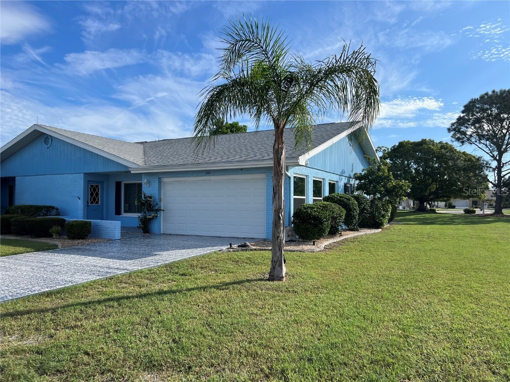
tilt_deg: +0.3
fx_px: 383
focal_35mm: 26
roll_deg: +0.7
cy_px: 191
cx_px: 255
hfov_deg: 67.3
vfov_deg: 53.1
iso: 50
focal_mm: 5.7
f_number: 1.5
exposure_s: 1/4274
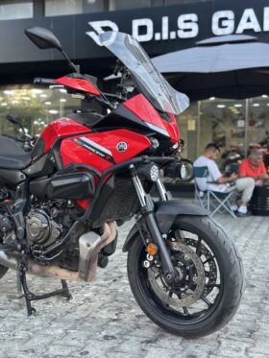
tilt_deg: -1.7
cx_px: 134
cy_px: 179
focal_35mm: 48
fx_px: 497
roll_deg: -0.4
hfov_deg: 30.3
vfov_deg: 39.6
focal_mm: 6.86
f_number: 1.78
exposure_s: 1/171
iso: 100
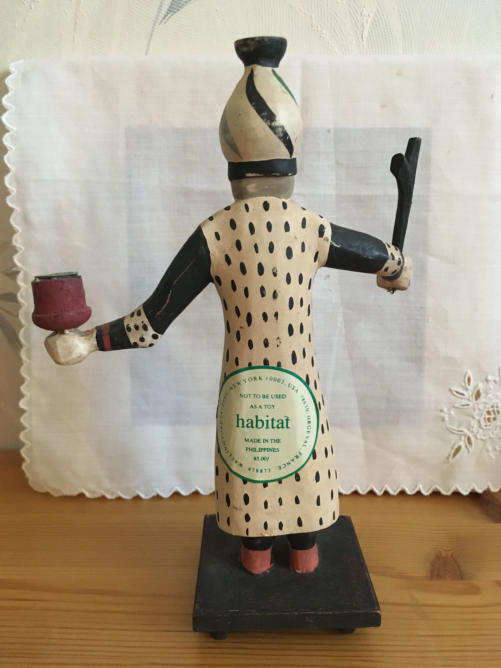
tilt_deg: -16.0
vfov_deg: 61.7
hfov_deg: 48.2
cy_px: 334
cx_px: 250
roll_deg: -0.9
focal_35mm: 29
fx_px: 560
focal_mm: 4.15
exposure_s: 1/17
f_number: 2.2
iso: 250
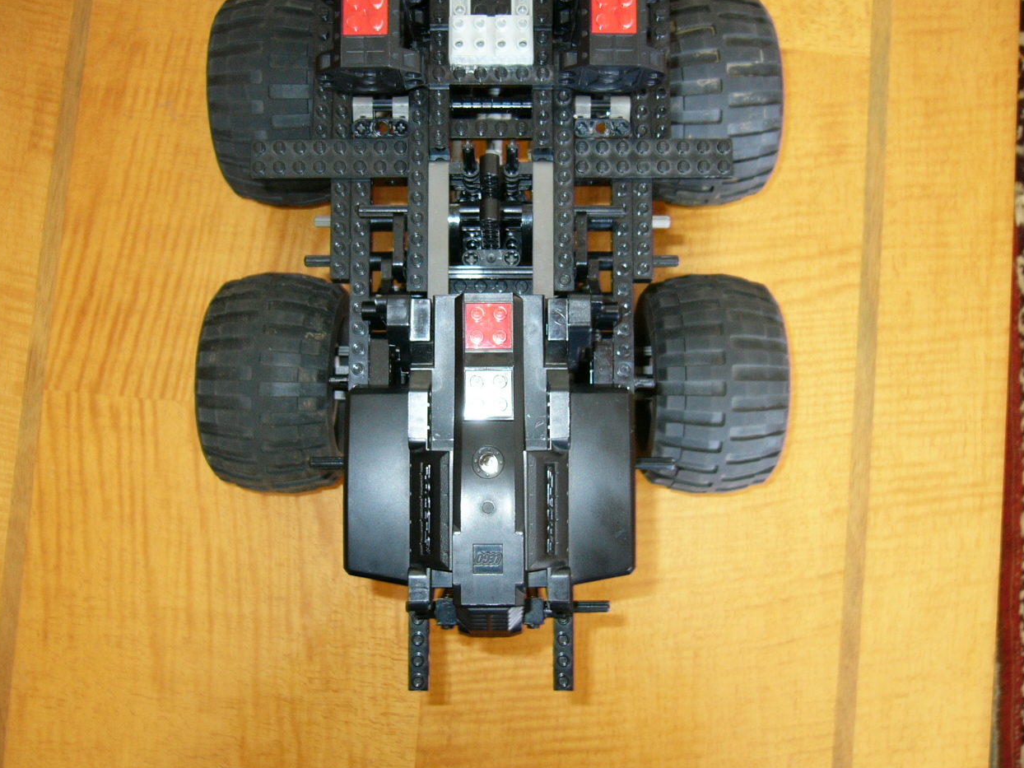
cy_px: 380
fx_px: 1065
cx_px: 506
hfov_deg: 51.4
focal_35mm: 36
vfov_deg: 39.7
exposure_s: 1/1.6
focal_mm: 5.8
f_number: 2.8
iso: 100
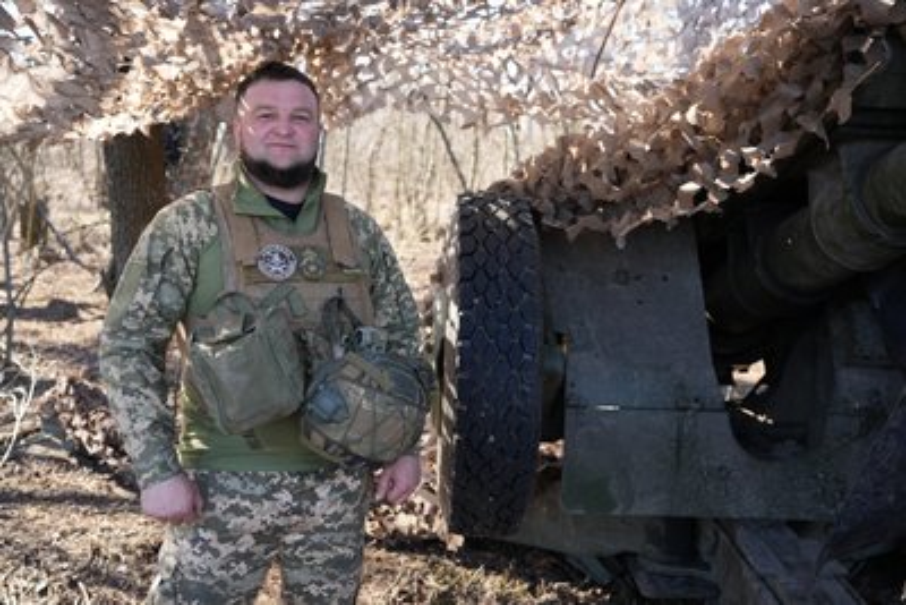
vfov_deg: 36.0
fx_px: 931
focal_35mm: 37
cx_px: 453
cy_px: 302
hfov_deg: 51.9
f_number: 4
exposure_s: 1/80
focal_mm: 37
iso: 100
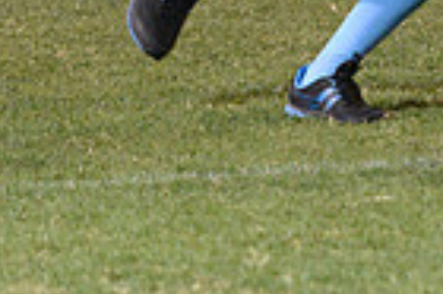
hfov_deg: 3.7
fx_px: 6883
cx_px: 823
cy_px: -302
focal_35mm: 560
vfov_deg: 2.4
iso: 5000
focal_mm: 135
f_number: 2.8
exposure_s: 1/400
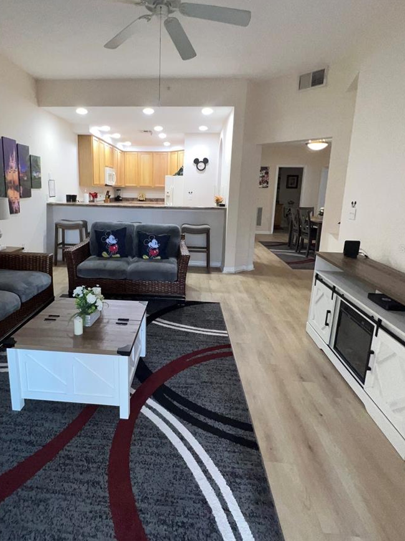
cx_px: 163
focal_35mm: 18
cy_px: 248
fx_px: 281
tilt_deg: -11.0
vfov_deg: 87.6
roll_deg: -0.6
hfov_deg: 70.9
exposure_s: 1/60
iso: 125
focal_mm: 1.57
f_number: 1.8
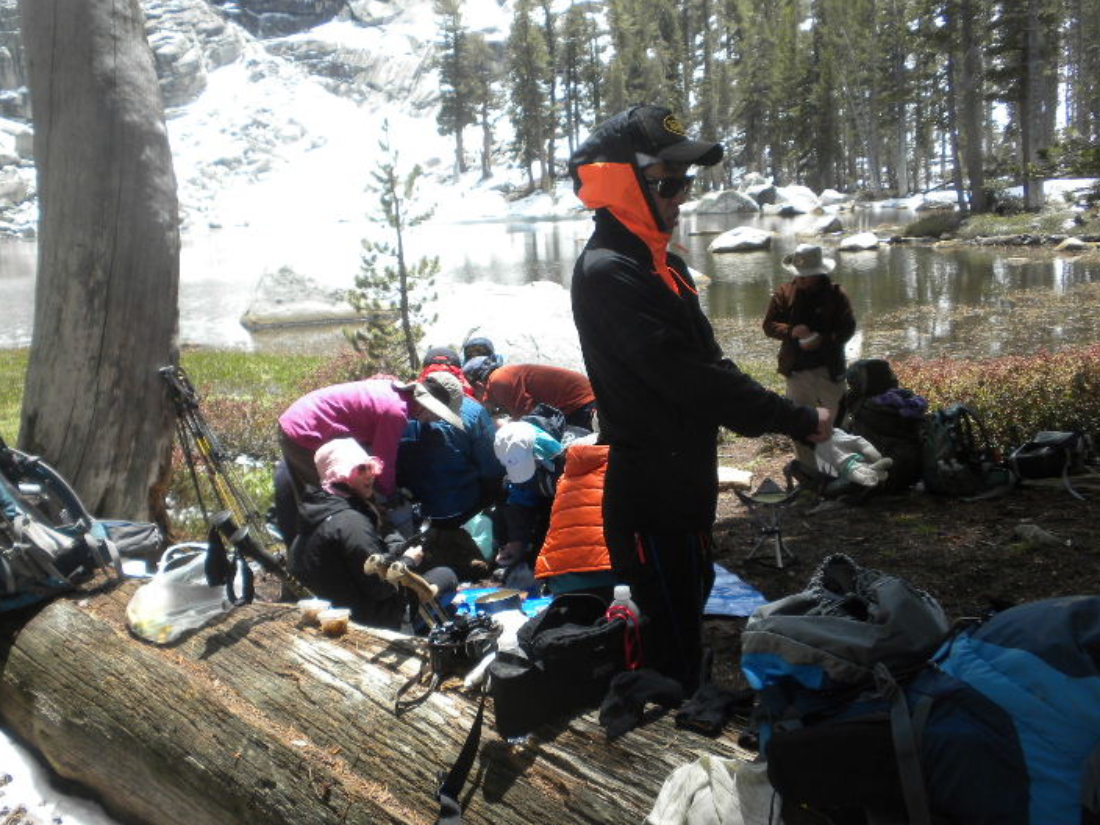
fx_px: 1303
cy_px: 443
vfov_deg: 35.1
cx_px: 556
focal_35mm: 41
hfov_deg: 45.8
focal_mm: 6.6
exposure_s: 1/436
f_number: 3.5
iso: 82
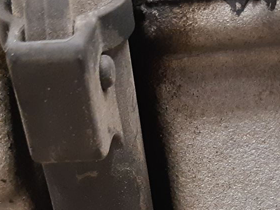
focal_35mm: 95
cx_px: 181
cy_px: 243
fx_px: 768
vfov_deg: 15.1
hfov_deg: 20.6
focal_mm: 3.93
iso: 250
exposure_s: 1/24
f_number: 1.7
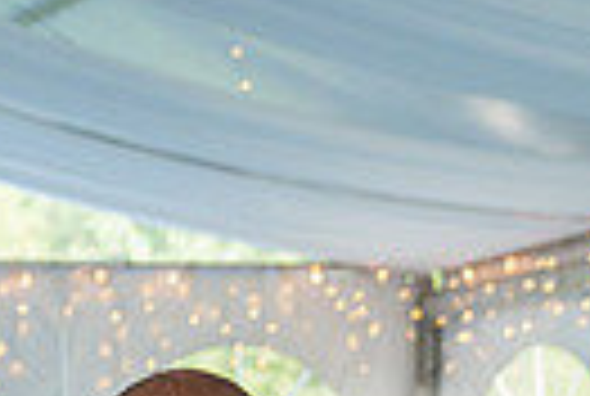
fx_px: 3039
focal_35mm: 185
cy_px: 577
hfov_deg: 10.3
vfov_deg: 7.3
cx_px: -537
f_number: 4
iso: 640
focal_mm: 37
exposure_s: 1/200
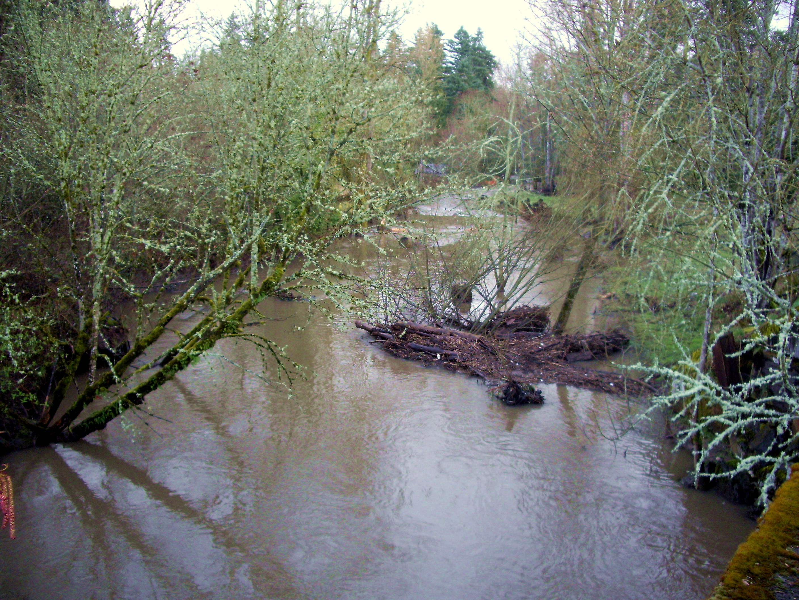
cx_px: 400
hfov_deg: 52.6
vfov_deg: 40.7
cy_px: 300
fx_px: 808
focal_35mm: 35
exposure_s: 1/100
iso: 160
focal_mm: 5.8
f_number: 2.6
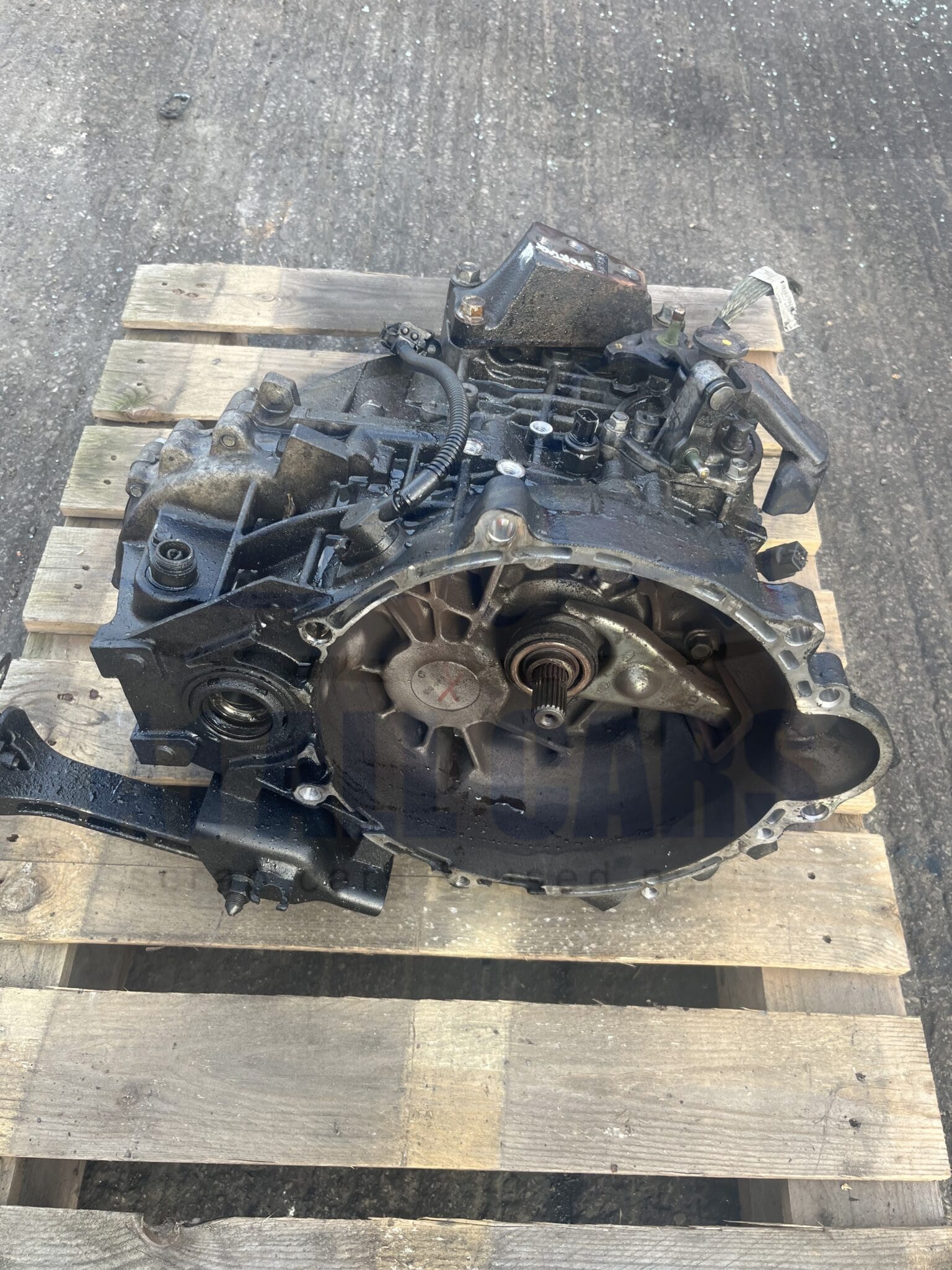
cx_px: 476
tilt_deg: -51.7
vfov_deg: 67.3
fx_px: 953
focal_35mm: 26
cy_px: 635
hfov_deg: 53.1
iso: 50
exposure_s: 1/122
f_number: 1.6
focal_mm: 5.1
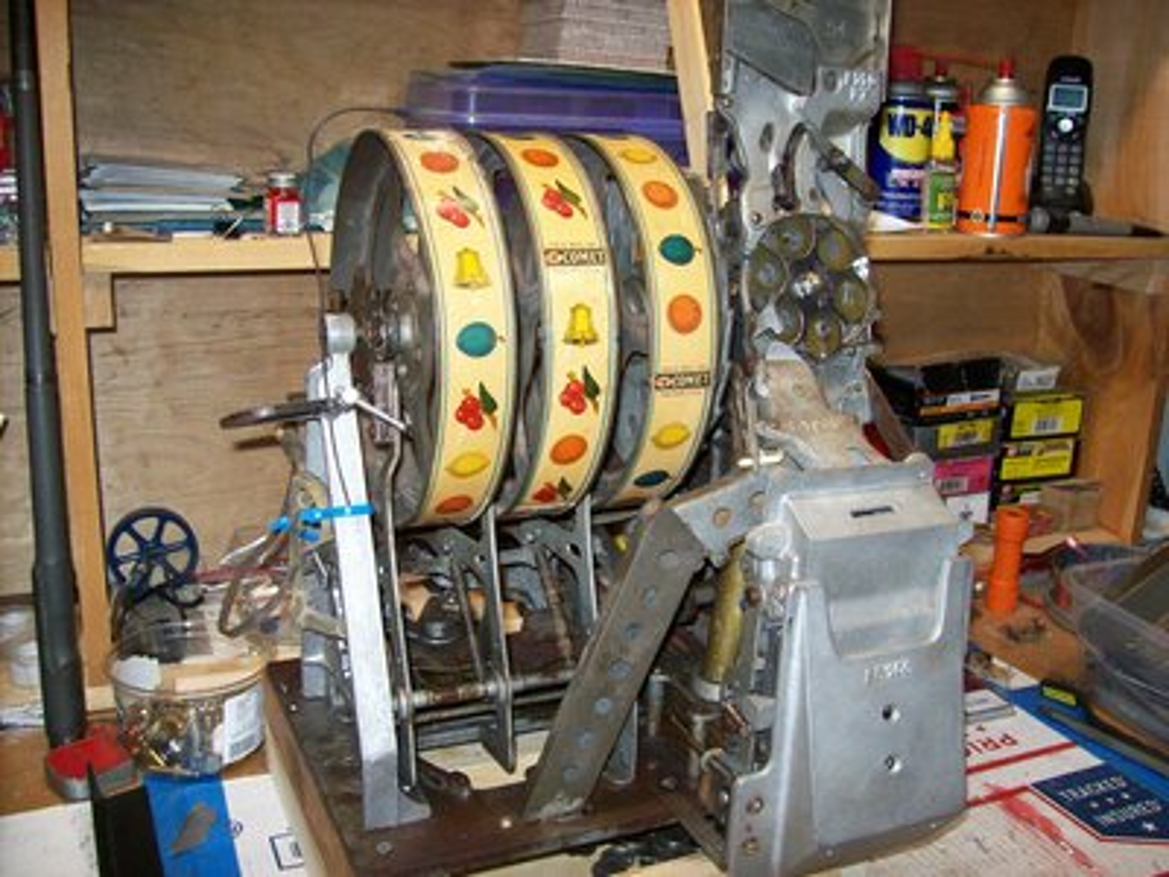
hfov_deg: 51.4
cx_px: 584
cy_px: 438
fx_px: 1216
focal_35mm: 36
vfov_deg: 39.7
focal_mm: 6
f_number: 2.7
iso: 200
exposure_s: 1/64
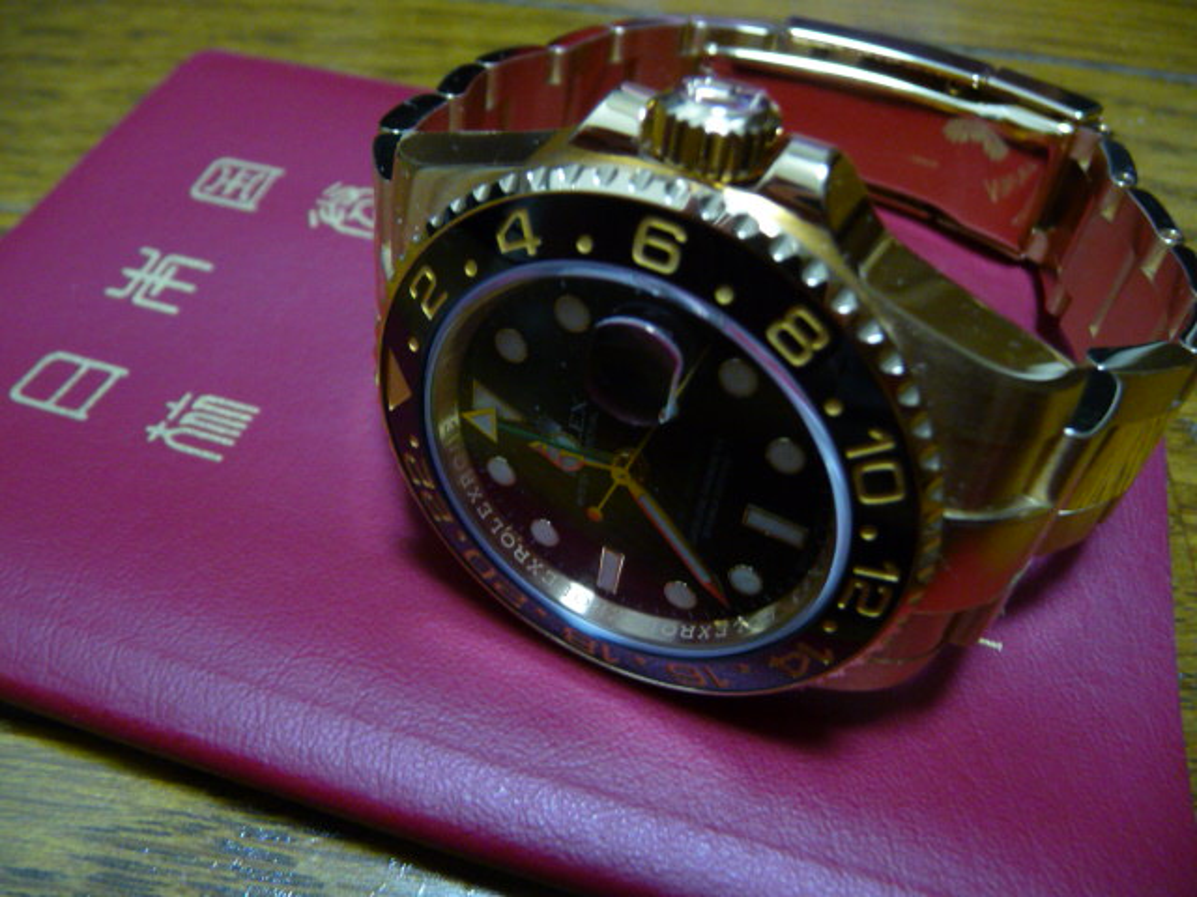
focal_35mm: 28
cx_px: 598
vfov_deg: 49.7
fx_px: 968
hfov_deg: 63.4
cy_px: 448
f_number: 3.3
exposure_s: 1/8
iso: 400
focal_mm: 4.7
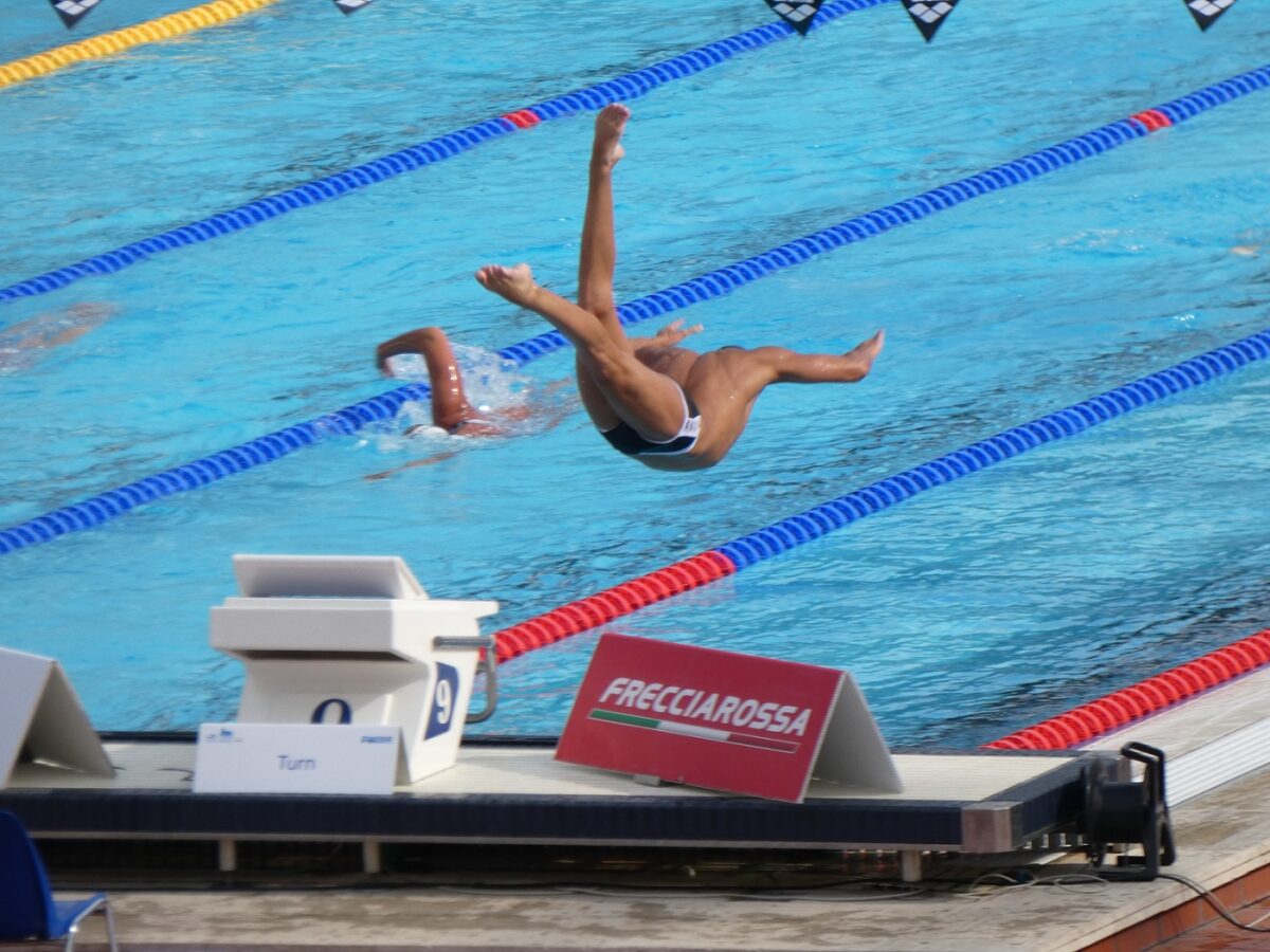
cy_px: 476
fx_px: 20766
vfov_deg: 2.6
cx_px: 635
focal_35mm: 566
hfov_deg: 3.5
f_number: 5.6
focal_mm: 101.4
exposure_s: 1/400
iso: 80
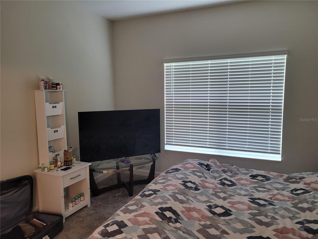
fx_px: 239
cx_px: 159
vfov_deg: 53.1
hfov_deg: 67.3
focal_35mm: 26
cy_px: 120
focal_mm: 5.4
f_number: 1.8
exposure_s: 1/60
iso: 200
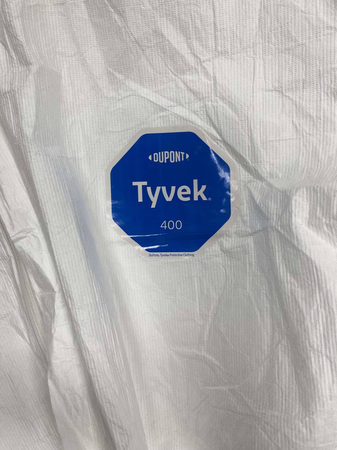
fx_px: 364
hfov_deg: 49.7
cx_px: 167
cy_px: 211
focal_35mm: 28
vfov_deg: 63.4
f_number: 1.8
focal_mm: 4.25
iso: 64
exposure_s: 1/120
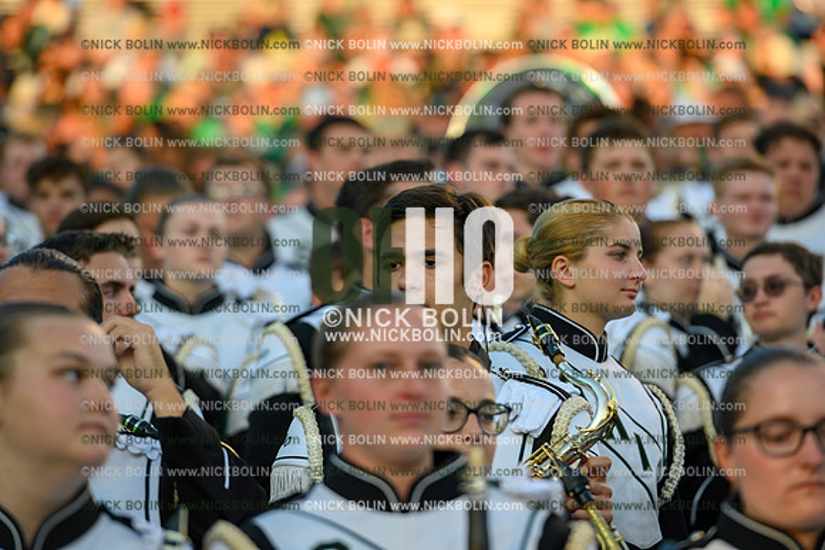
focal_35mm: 200
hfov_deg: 10.3
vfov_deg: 6.9
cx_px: 412
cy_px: 275
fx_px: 4584
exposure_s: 1/125
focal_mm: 200
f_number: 4
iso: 160
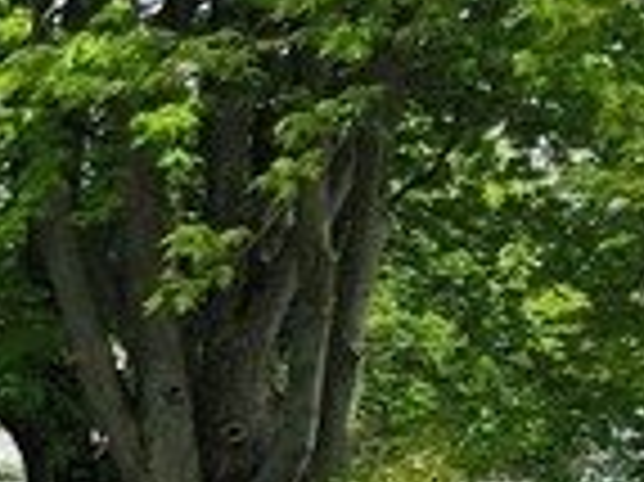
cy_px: 437
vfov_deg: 8.9
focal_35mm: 165
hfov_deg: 9.0
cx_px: -1468
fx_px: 3067
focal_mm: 6.4
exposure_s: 1/890
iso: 12
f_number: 1.8
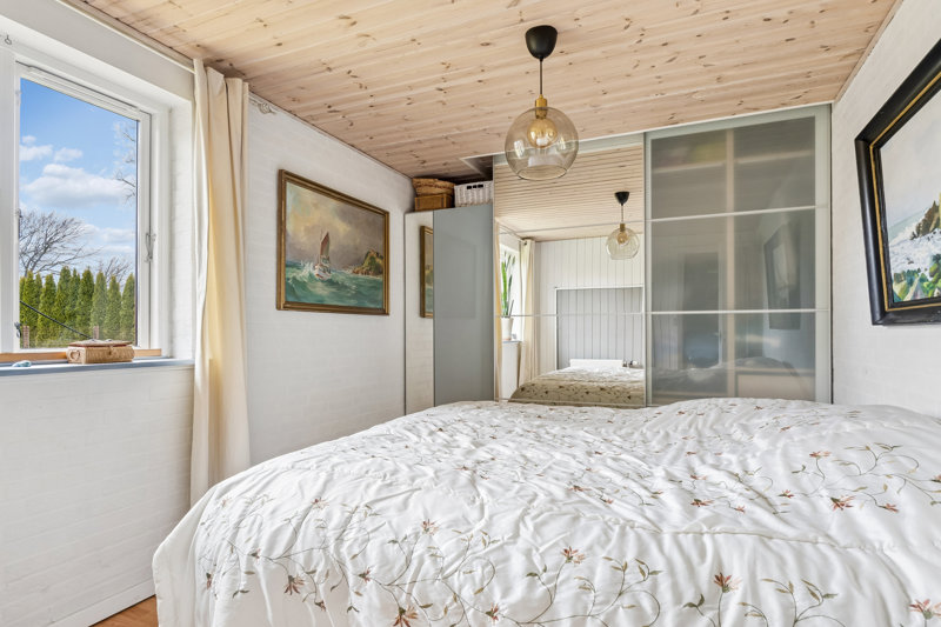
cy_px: 314
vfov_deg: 61.3
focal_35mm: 20
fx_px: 529
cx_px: 470
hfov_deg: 83.3
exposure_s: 1/2.5
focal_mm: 13.5
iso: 200
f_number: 8
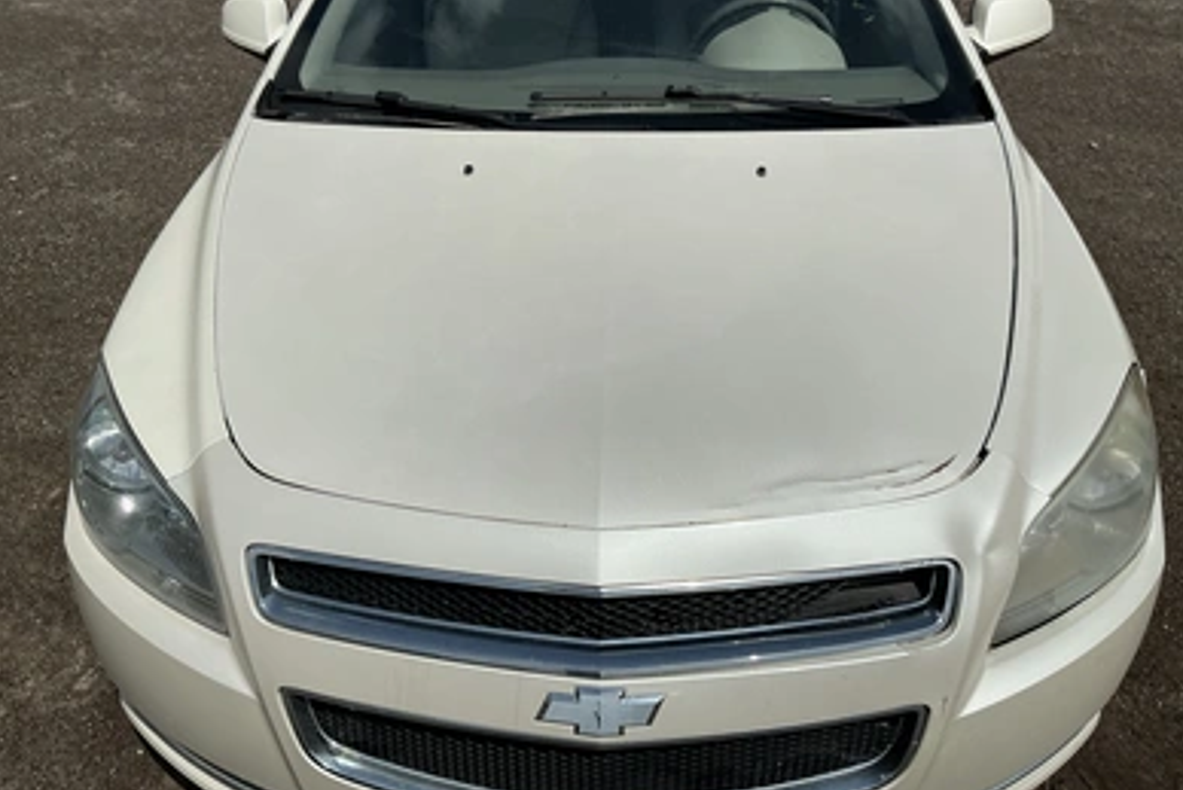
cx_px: 604
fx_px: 986
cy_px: 357
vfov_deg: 43.6
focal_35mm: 30
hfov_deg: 61.9
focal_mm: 3
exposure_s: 1/8621
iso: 25
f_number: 1.8
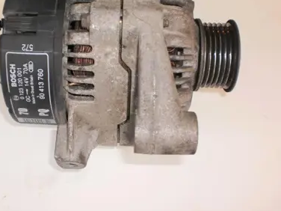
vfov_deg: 31.4
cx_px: 117
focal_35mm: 46
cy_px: 80
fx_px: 373
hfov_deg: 41.1
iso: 125
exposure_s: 1/30
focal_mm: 6.3
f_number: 3.1
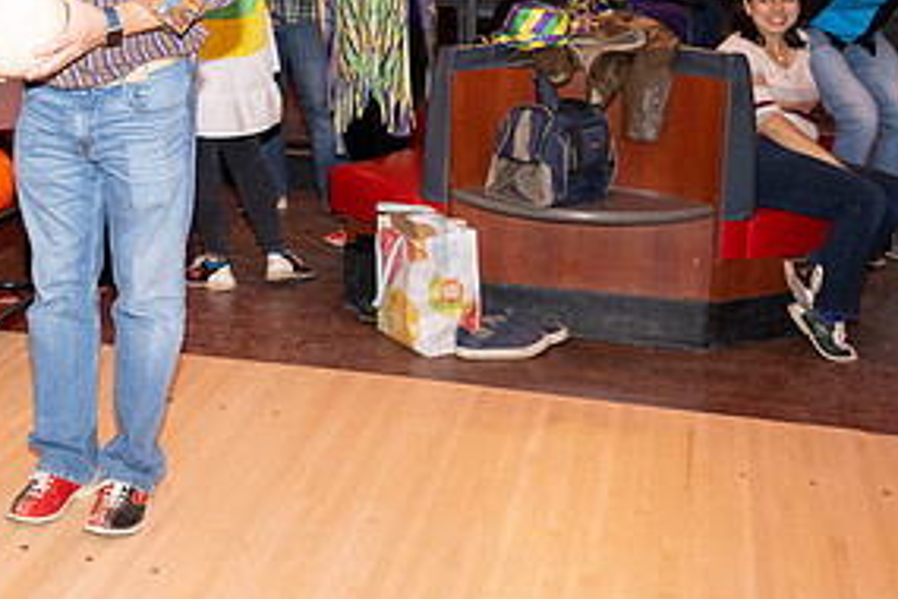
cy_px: 112
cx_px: 9
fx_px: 1521
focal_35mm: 61
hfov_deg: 30.6
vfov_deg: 21.9
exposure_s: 1/100
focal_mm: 30
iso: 2000
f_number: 5.6
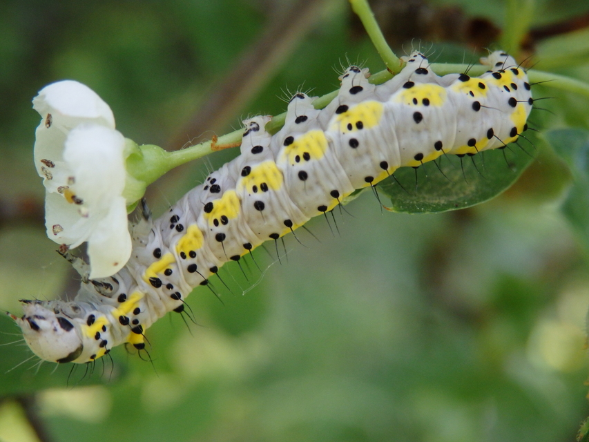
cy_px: 221
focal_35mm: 66
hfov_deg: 29.4
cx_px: 294
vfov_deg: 22.3
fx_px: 1123
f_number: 4.4
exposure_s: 1/100
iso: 400
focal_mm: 11.9
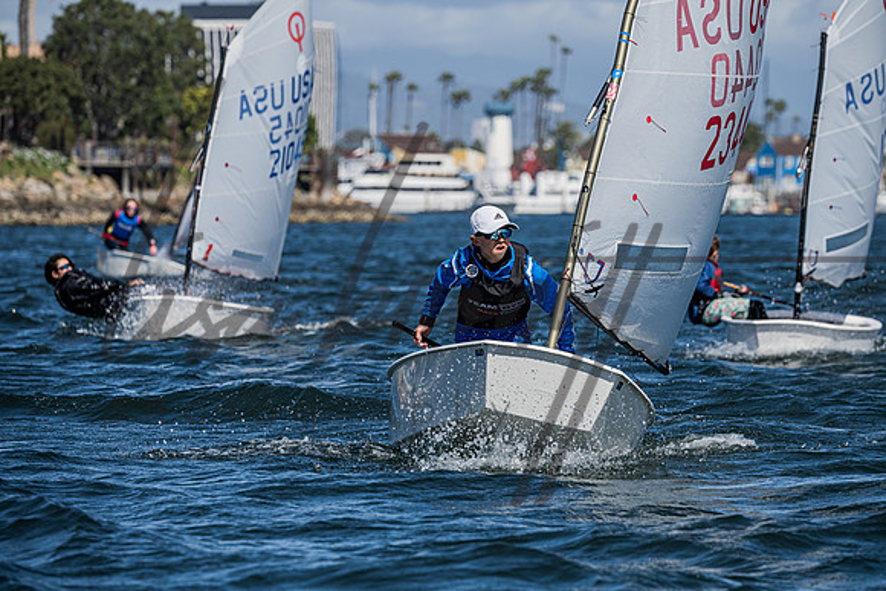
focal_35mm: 270
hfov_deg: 7.6
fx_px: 6646
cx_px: 443
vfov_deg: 5.1
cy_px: 296
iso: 320
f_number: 9
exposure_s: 1/1250
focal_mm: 270
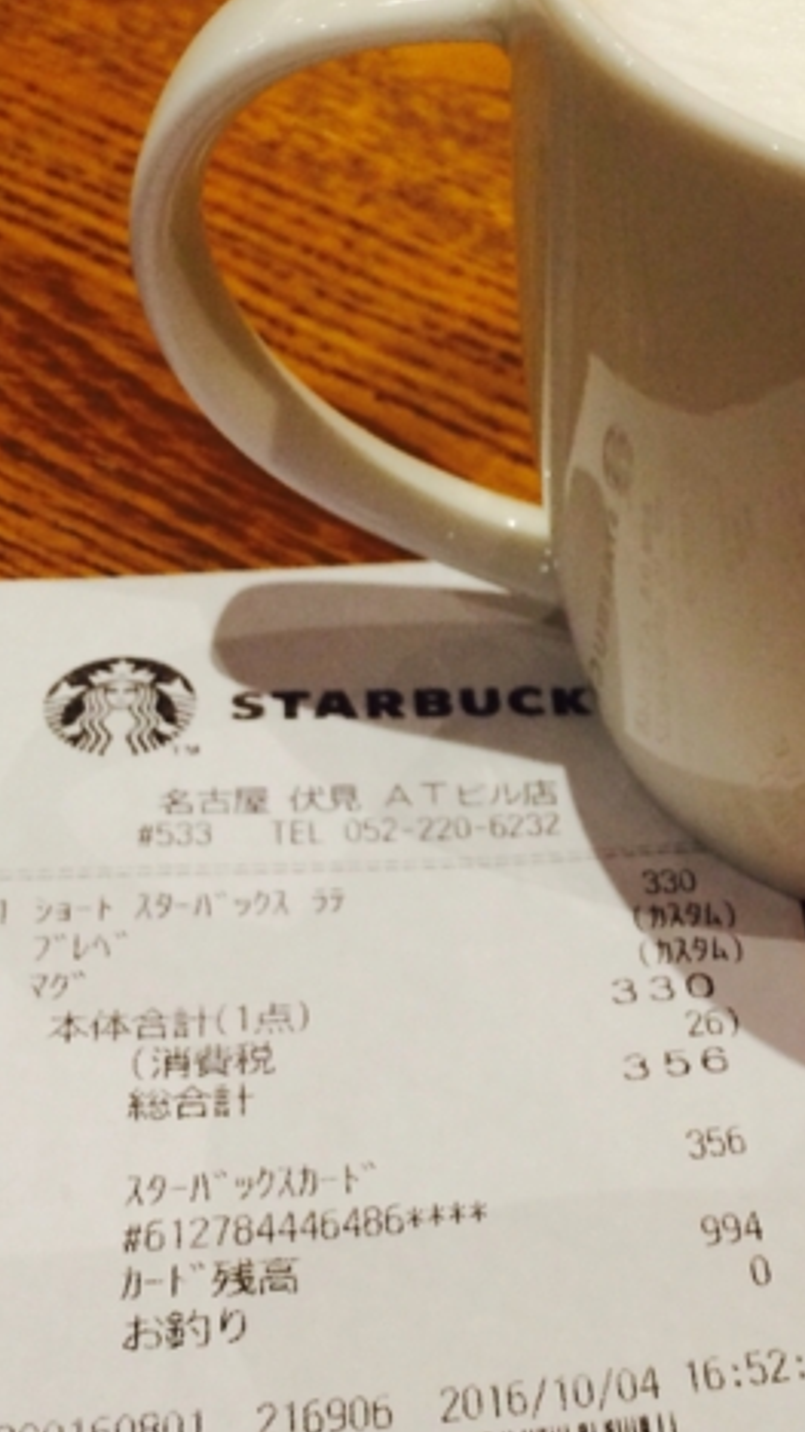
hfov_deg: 21.6
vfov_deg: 38.4
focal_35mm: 54
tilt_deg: -45.8
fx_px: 2051
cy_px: 808
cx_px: 744
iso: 80
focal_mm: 4.15
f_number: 2.2
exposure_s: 1/30
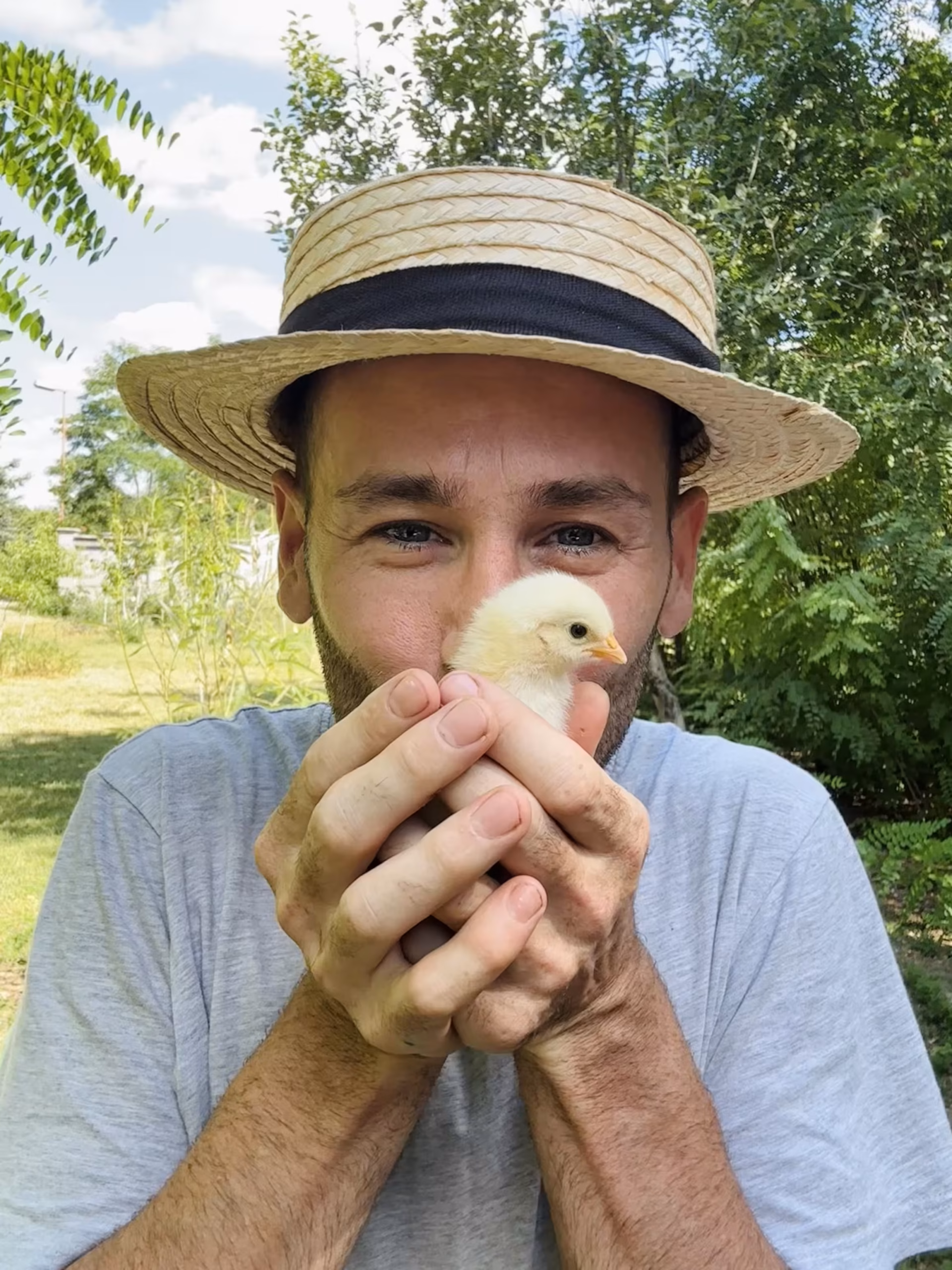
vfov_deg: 60.0
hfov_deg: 46.8
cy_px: 635
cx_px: 476
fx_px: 1100
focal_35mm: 30
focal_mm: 2.69
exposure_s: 1/172
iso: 25
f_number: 1.9
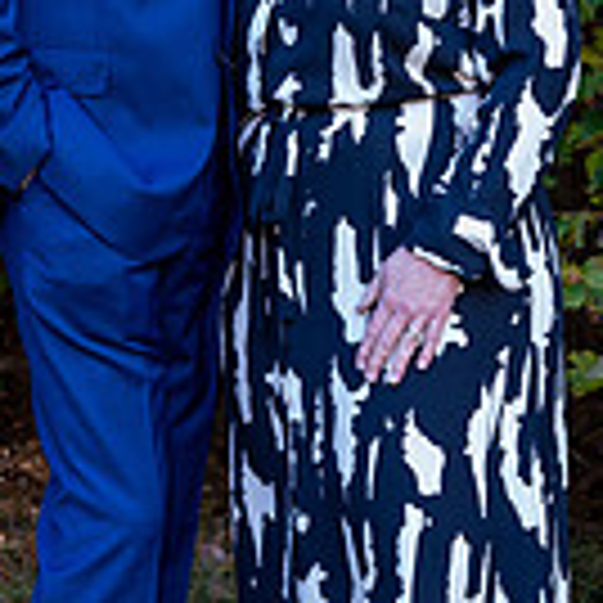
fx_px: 3607
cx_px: 250
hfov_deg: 9.6
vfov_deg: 9.6
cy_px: 288
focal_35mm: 183
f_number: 6
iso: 800
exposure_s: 1/60
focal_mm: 64
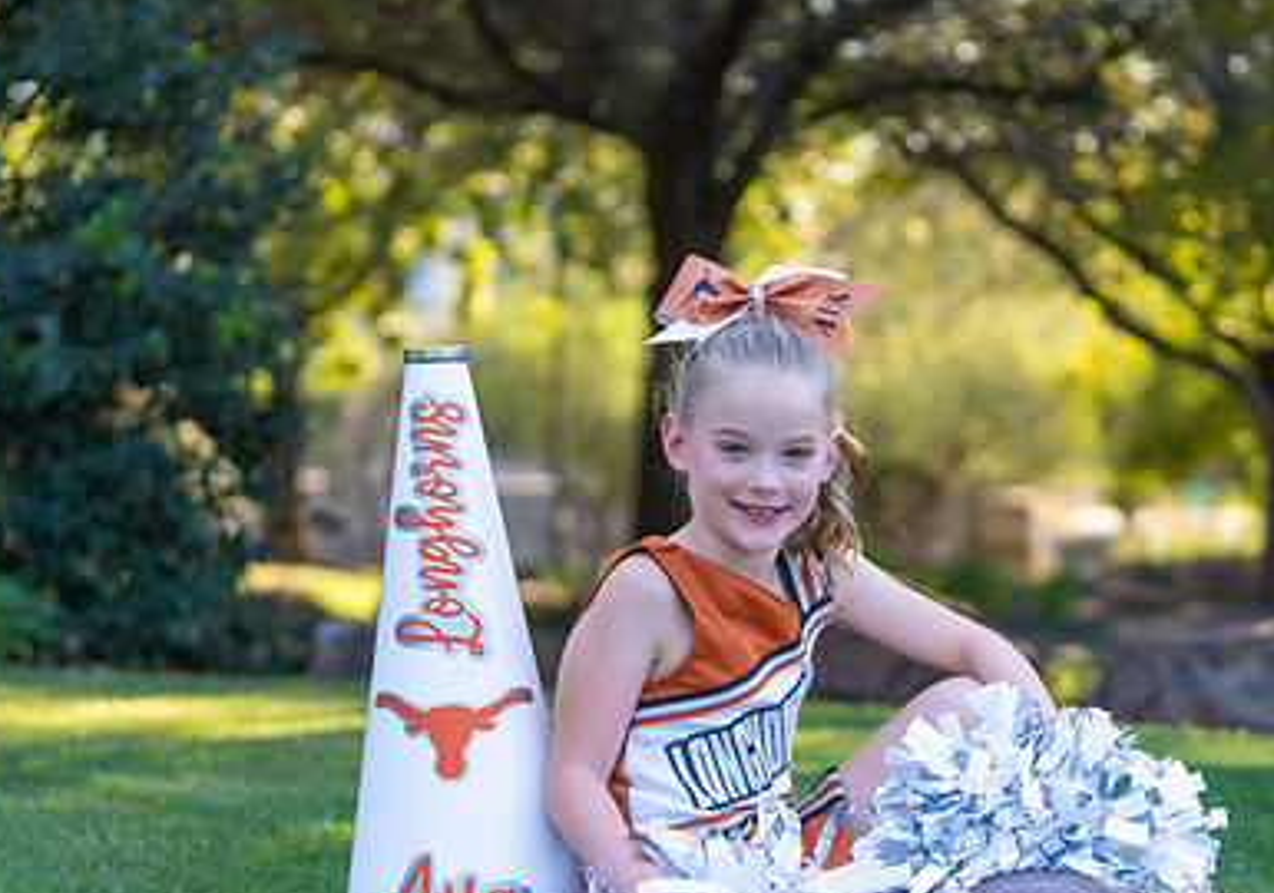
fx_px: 4243
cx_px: 772
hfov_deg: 17.1
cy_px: 557
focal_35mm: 118
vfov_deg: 12.0
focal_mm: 70
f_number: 2.8
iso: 200
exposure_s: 1/320
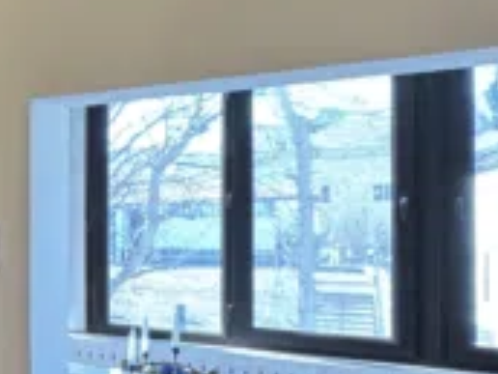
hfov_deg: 20.3
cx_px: -455
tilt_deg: +0.2
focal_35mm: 57
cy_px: 216
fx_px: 820
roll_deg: +0.0
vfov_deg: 25.6
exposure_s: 1/100
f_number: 2.2
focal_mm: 2.22
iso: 250
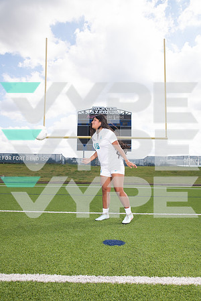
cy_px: 150
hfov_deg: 43.6
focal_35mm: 30
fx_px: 251
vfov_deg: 61.9
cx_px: 100
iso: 125
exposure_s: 1/320
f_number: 7.1
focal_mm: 30
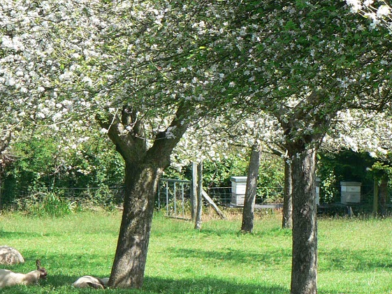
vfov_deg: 6.8
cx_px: 178
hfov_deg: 9.1
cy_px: 166
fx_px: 2469
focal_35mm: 218
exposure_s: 1/200
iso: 80
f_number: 4
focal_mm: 16.9
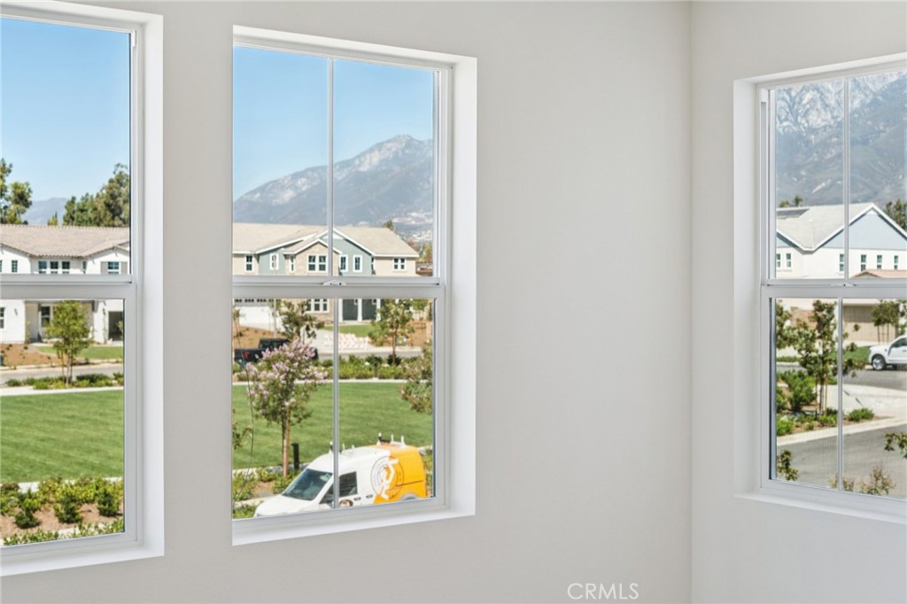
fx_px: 1259
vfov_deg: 27.0
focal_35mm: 50
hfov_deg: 39.6
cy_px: 302
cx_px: 454
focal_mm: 50
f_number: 5.6
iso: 125
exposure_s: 1/200
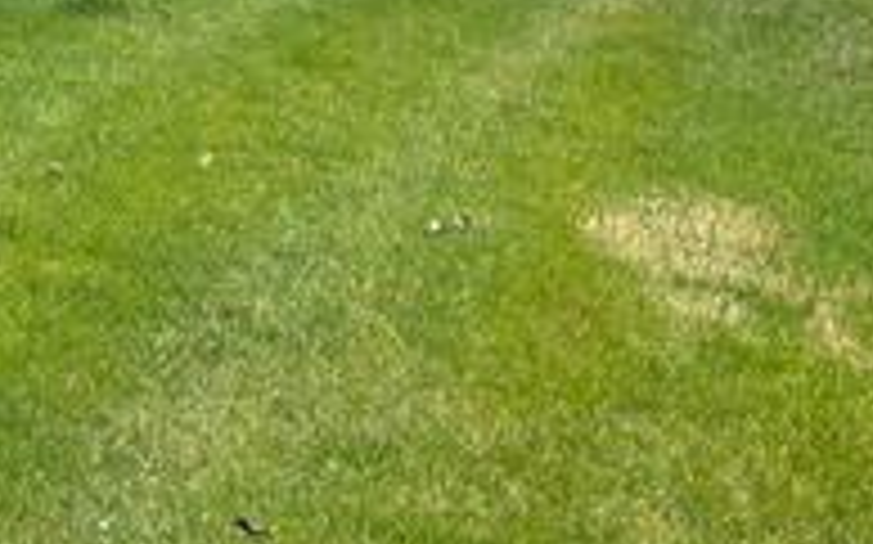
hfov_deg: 21.6
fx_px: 2164
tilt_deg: +1.4
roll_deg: +1.0
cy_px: -346
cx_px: -81
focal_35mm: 91
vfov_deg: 13.3
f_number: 1.5
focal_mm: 5.7
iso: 50
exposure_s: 1/2353
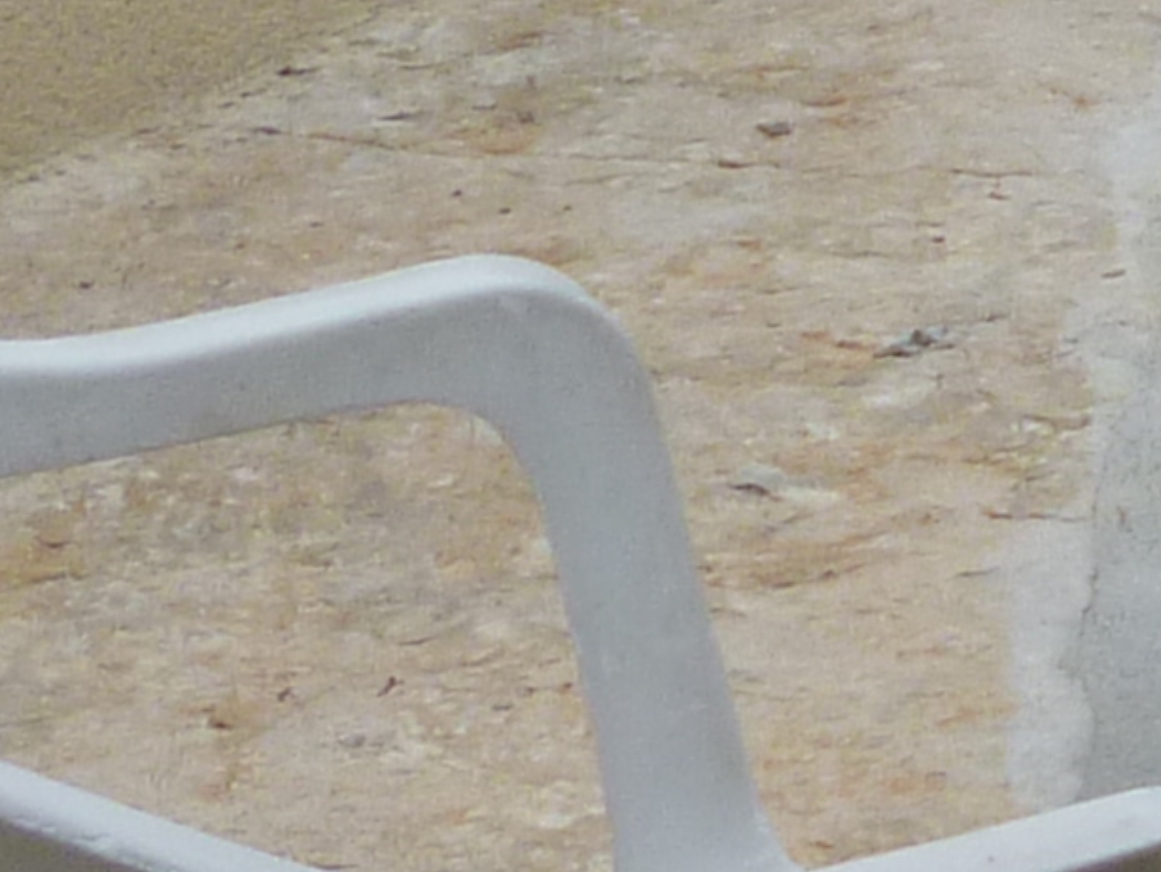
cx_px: 2428
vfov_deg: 7.3
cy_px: -885
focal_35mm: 197
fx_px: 6610
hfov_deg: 9.3
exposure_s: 1/640
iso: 100
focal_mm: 5
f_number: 3.1
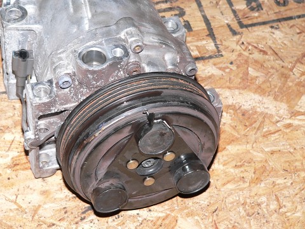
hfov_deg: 17.7
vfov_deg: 13.3
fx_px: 978
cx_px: 152
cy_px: 114
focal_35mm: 111
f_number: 3.3
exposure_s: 1/60
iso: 100
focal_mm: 18.4
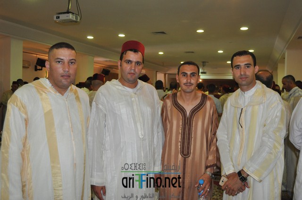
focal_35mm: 33
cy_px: 100
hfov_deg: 57.3
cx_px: 151
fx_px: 276
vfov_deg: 39.9
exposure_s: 1/60
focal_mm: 22
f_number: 3.5
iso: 800
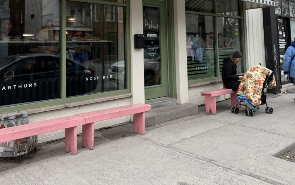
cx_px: 147
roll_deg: +0.2
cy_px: 31
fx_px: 297
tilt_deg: +5.2
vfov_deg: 33.2
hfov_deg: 52.7
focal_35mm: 37
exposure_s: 1/687
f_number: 1.5
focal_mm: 5.7
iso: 50
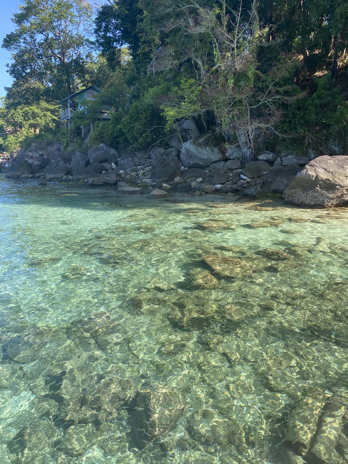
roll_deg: +1.2
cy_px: 232
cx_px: 174
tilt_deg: -10.5
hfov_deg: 53.1
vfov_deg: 67.3
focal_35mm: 26
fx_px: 349
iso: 32
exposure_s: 1/702
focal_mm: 4.25
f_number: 1.8
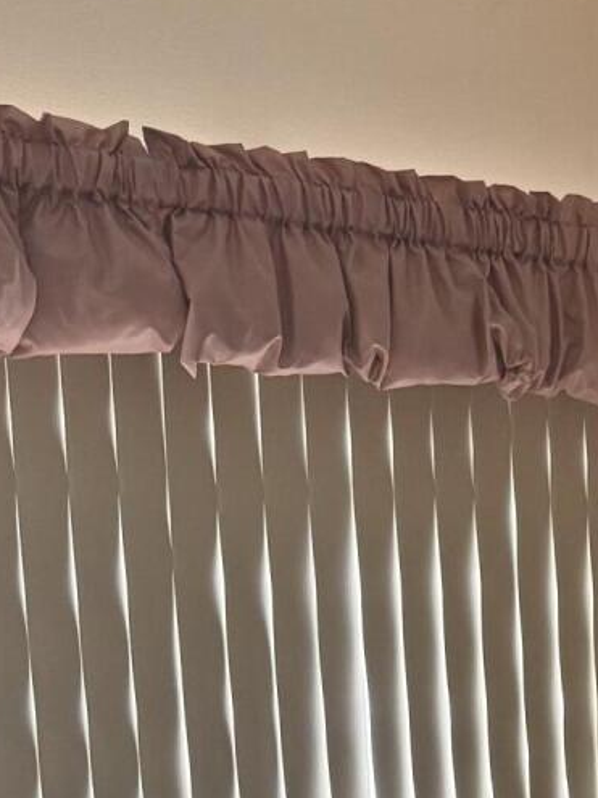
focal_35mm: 97
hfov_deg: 14.0
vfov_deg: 18.5
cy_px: 1098
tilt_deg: -12.0
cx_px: 983
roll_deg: -1.3
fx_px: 2235
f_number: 1.78
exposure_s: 1/76
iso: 200
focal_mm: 6.76
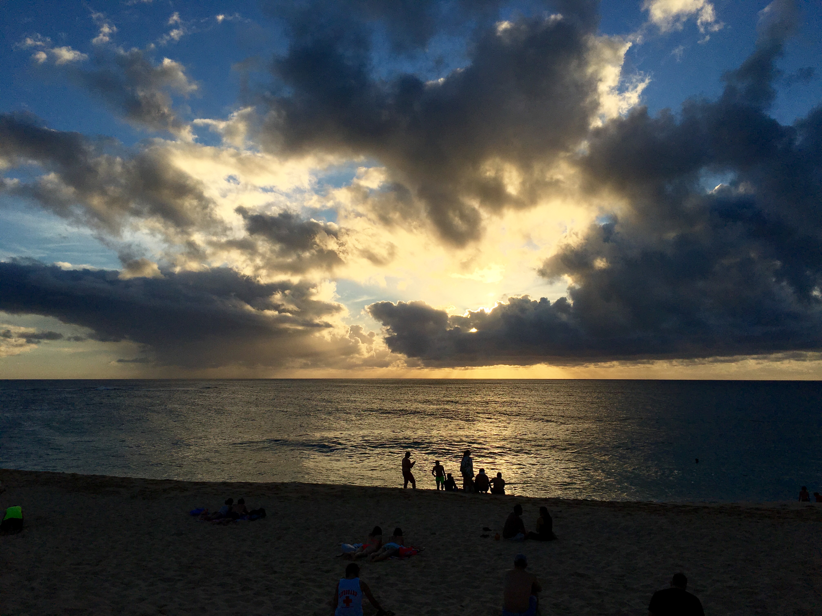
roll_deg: -0.7
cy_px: 308
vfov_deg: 48.2
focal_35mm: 29
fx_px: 689
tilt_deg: +4.2
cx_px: 411
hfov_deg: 61.7
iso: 25
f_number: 2.2
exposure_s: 1/4808
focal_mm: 4.15
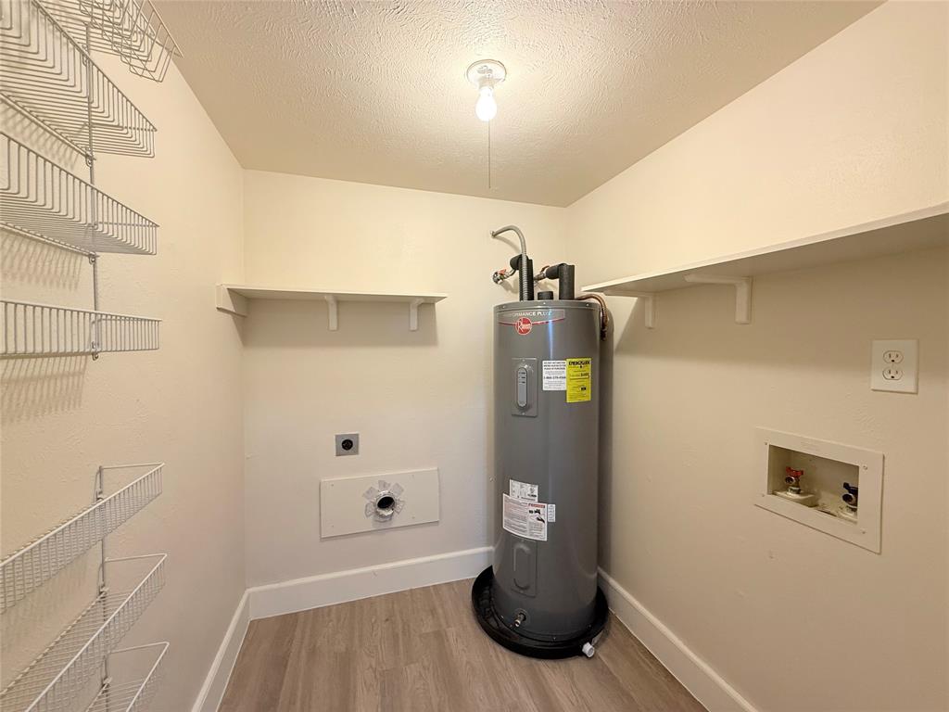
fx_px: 384
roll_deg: +0.3
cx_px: 474
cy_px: 356
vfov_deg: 85.7
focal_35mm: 14
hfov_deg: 102.1
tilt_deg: -1.8
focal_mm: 2.22
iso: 250
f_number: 2.2
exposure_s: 1/120
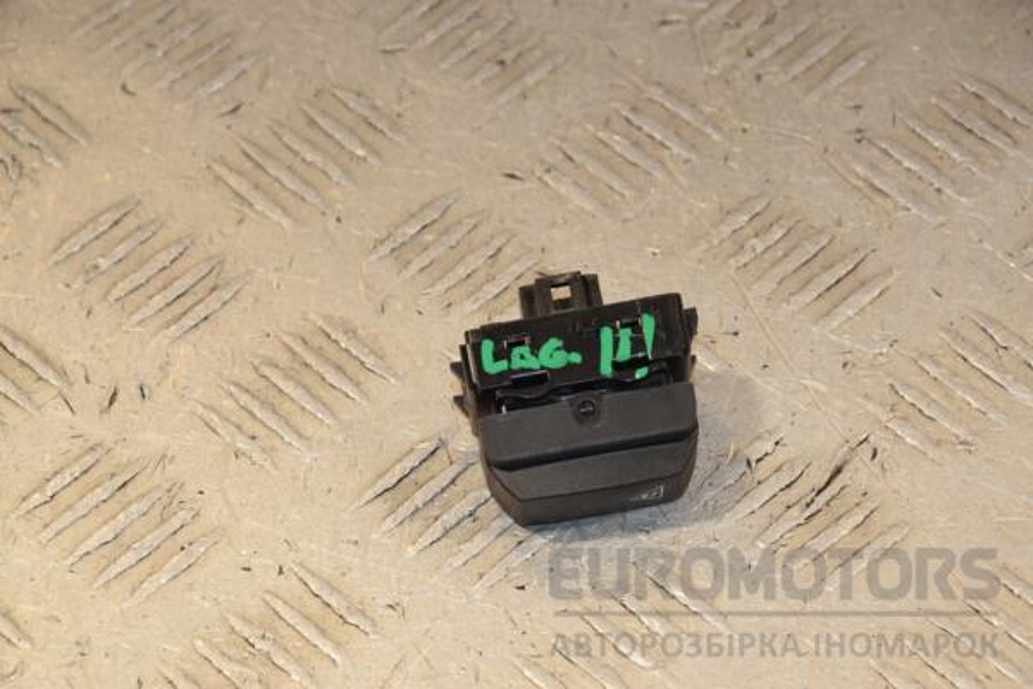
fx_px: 4519
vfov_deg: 8.7
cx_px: 516
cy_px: 344
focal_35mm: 158
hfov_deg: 13.0
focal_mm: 105
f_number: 9
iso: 800
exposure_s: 1/200
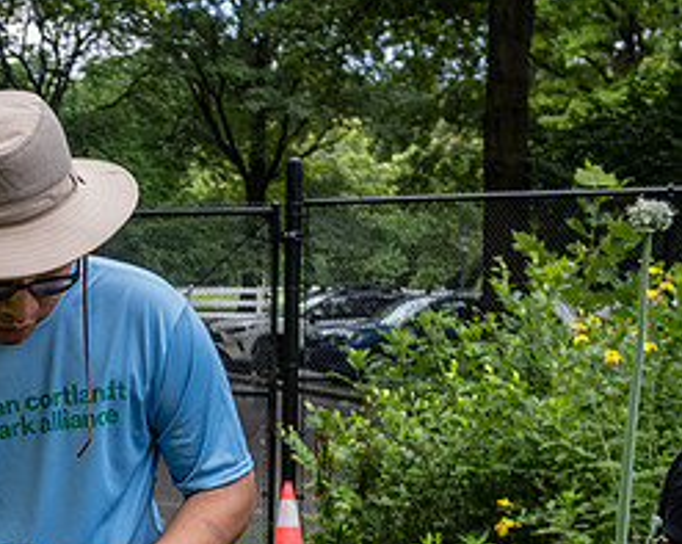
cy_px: 540
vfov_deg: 12.8
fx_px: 2399
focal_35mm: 119
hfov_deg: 15.6
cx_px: -137
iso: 640
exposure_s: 1/640
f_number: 4.5
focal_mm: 42
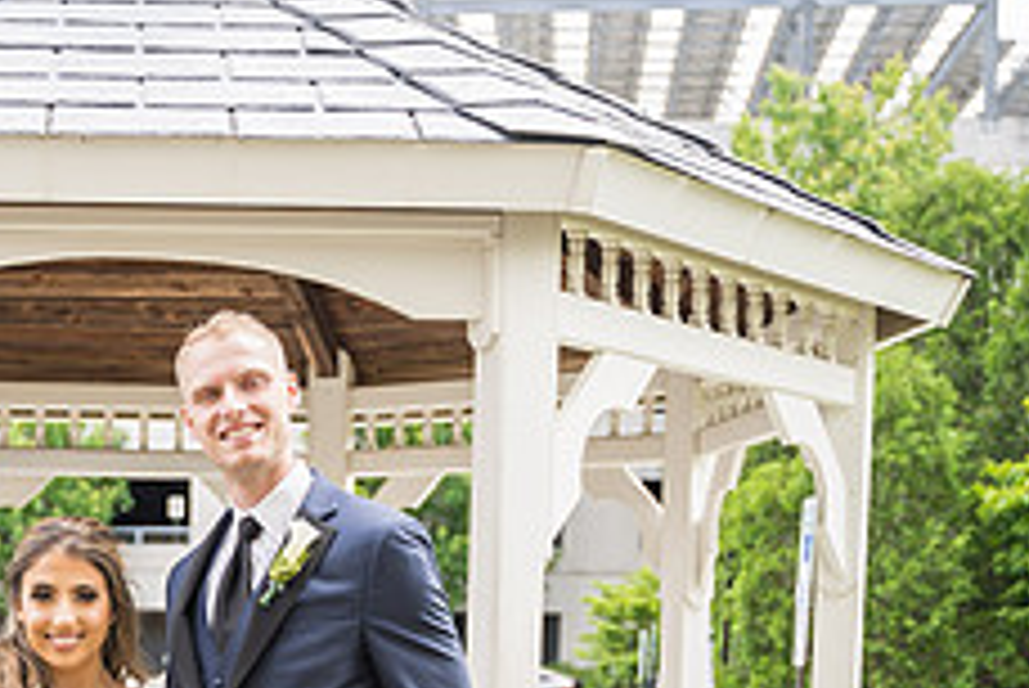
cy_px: 839
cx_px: 211
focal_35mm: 71
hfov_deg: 27.9
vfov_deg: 18.2
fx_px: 2031
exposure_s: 1/320
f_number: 2.8
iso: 100
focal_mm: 28
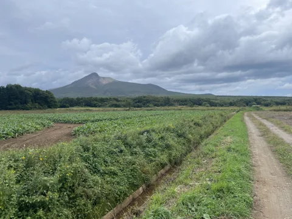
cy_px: 110
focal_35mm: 26
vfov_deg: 53.1
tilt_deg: +0.5
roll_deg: +0.5
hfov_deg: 67.3
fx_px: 219
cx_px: 146
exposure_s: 1/2353
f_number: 1.6
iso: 32
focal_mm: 4.2
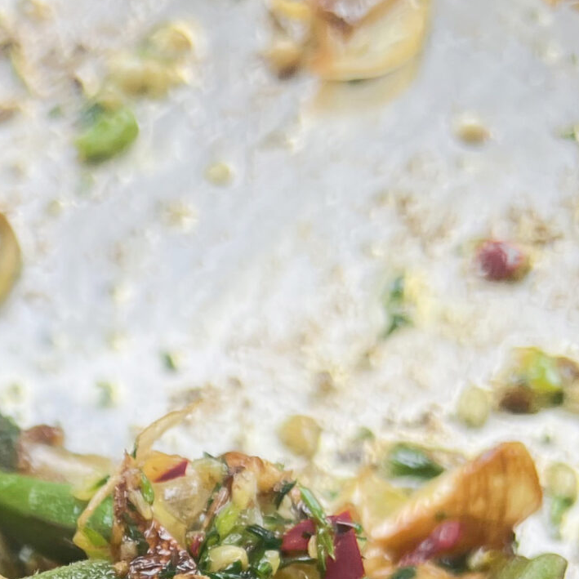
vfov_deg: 19.5
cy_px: 726
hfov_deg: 20.0
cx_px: -56
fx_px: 1571
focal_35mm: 83
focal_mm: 5.7
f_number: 1.5
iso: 40
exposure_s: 1/196
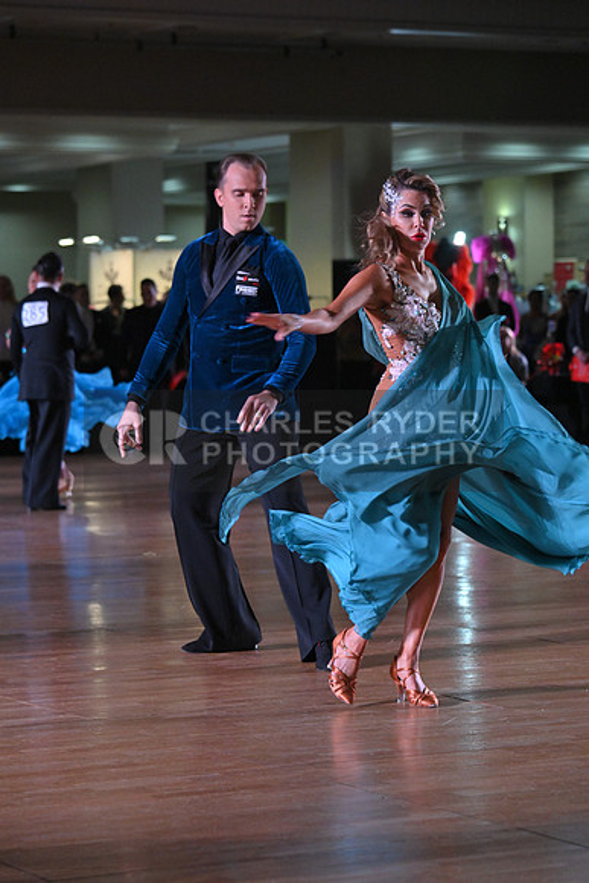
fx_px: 2943
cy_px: 442
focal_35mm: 120
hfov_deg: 11.4
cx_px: 294
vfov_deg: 17.1
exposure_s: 1/400
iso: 4000
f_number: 5.6
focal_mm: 120
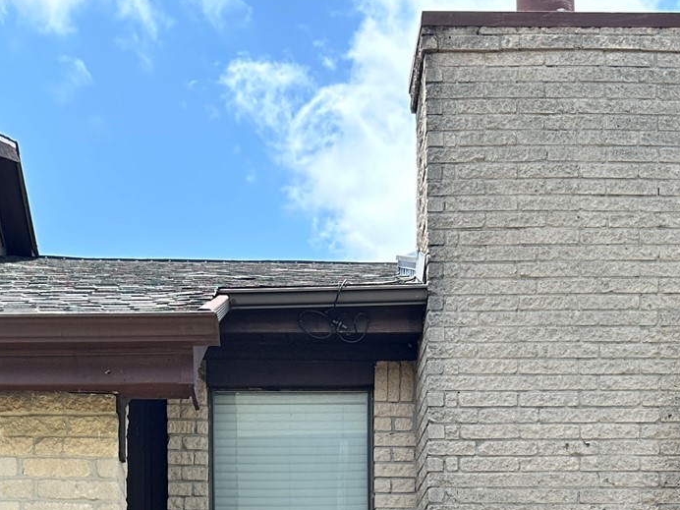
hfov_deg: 27.4
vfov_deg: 18.6
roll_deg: +0.4
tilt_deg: +3.1
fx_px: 1395
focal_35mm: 71
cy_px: 744
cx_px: 281
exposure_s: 1/1304
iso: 80
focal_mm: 6.86
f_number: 1.78
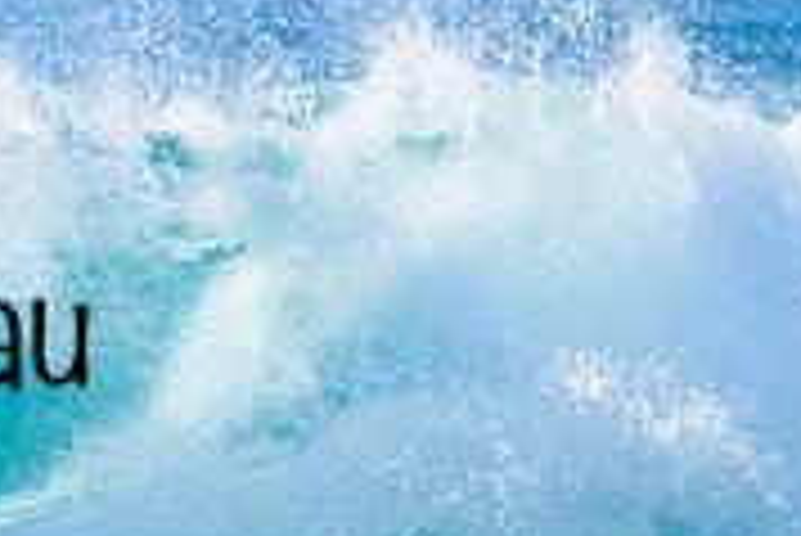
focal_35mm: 2706
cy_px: 269
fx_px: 60256
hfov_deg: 0.8
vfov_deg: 0.5
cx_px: -368
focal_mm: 800
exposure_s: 1/2000
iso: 1600
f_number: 11
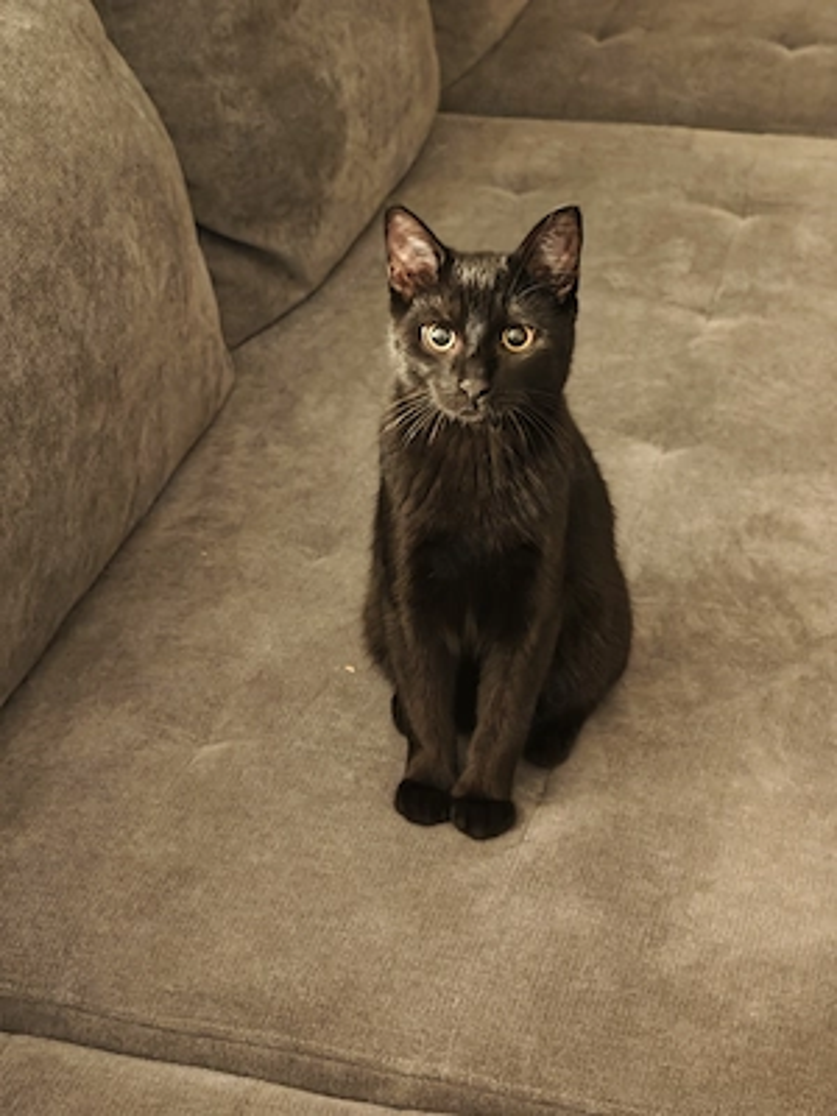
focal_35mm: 64
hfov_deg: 22.9
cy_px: 558
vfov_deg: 30.3
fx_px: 2063
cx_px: 418
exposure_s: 1/9.09
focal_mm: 8.71
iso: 3200
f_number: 1.67
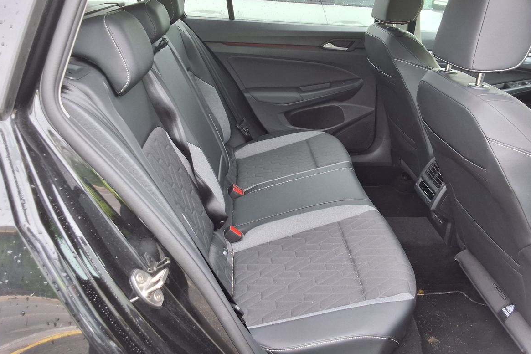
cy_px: 151
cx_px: 268
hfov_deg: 61.9
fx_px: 443
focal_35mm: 30
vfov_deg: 43.5
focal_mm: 2.91
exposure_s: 1/50
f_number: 1.9
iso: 50
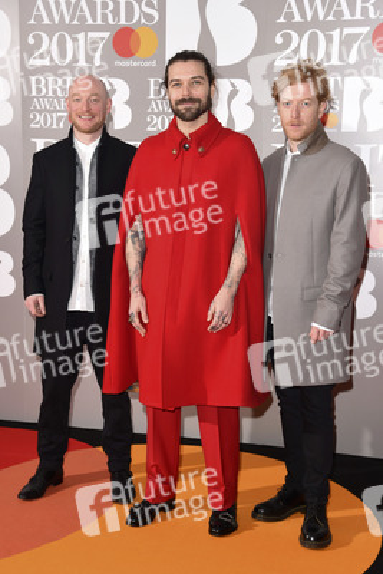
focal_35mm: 55
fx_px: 877
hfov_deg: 24.6
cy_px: 287
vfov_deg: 36.2
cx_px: 192
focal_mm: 55
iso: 640
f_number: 7.1
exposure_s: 1/250
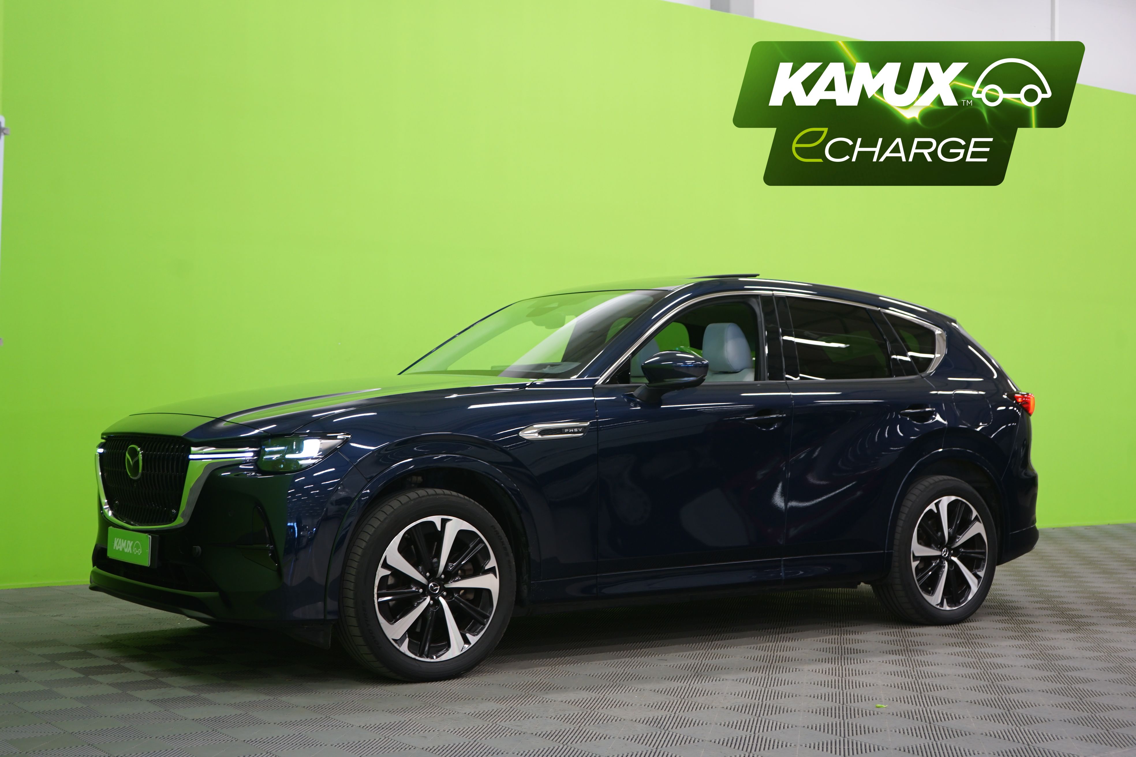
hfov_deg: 41.1
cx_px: 568
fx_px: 1515
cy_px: 378
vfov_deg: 28.1
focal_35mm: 48
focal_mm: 48
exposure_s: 1/6
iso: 400
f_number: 5
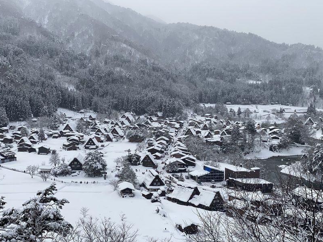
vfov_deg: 27.5
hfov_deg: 36.2
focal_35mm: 53
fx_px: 494
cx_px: 161
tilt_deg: -4.4
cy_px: 121
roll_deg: -0.7
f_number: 2
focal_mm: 6
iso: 20
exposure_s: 1/2660
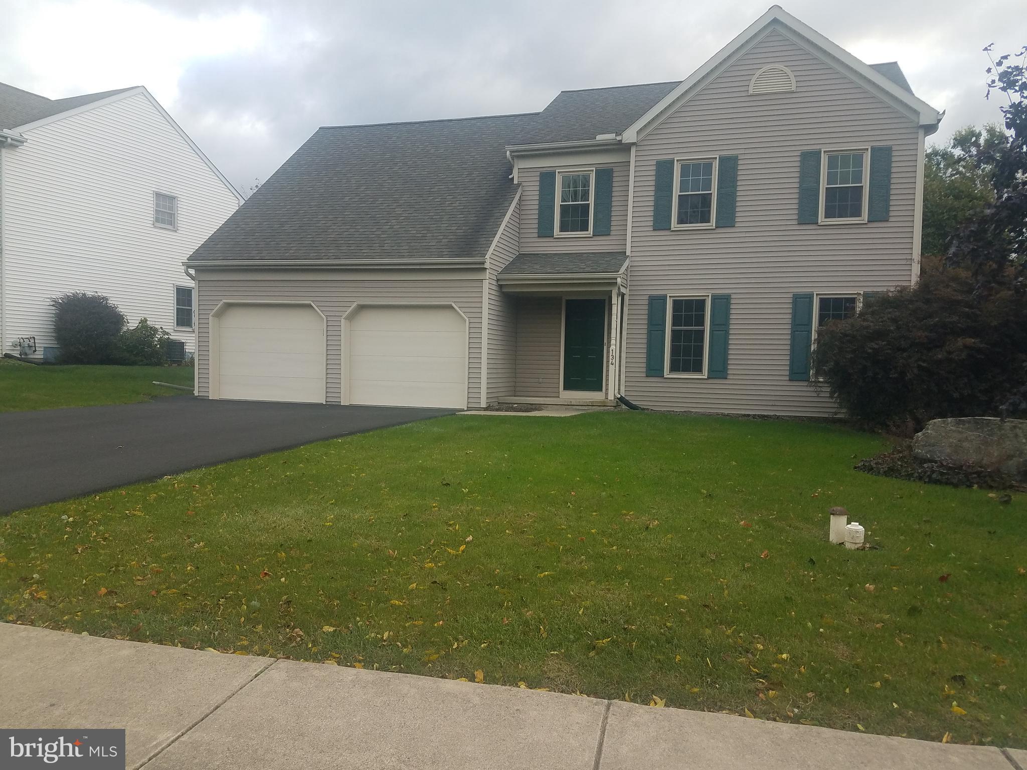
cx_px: 514
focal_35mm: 26
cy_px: 385
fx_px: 771
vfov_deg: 53.1
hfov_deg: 67.3
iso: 40
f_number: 1.7
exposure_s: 1/413
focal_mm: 4.2
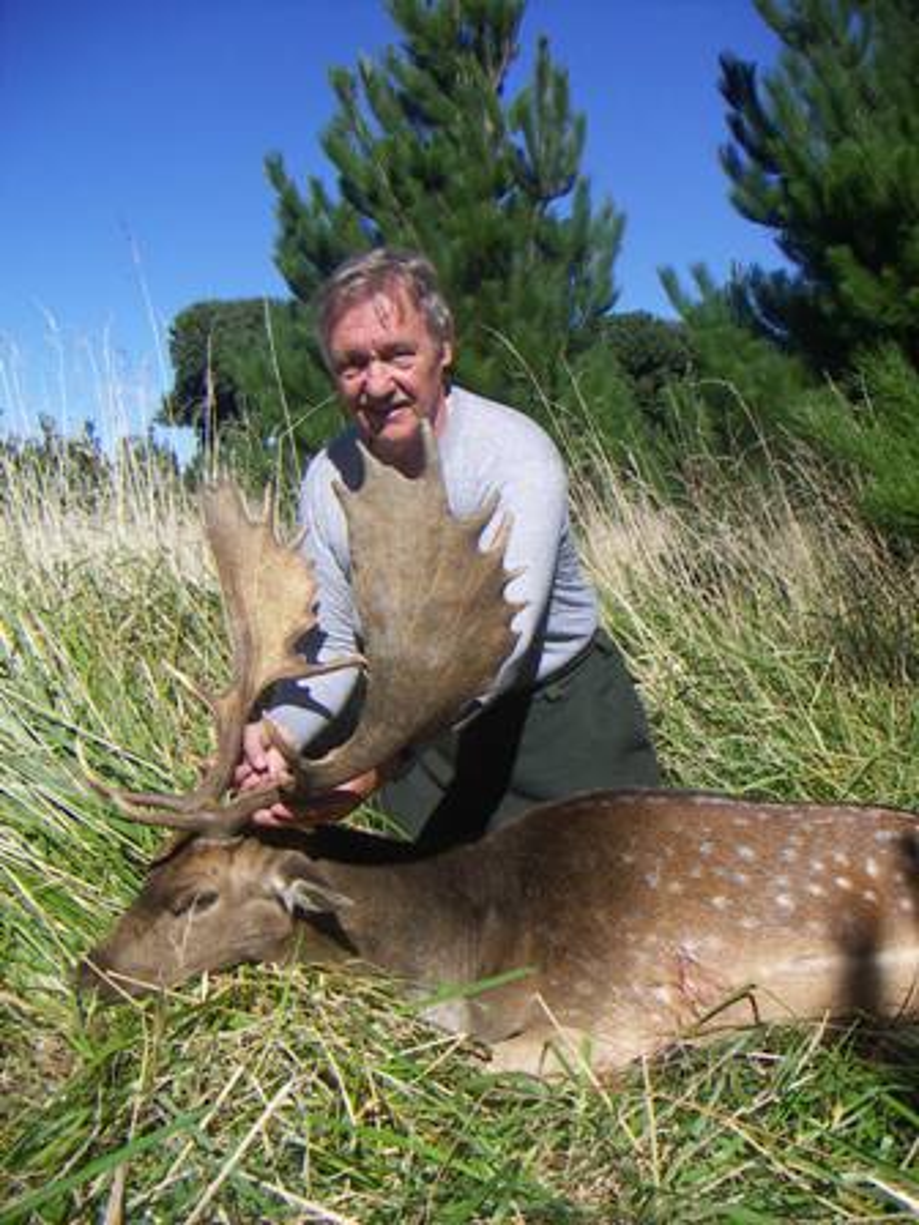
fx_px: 1274
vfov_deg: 51.4
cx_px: 460
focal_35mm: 36
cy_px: 612
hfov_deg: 39.7
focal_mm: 4.7
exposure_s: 1/250
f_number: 6.7
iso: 50
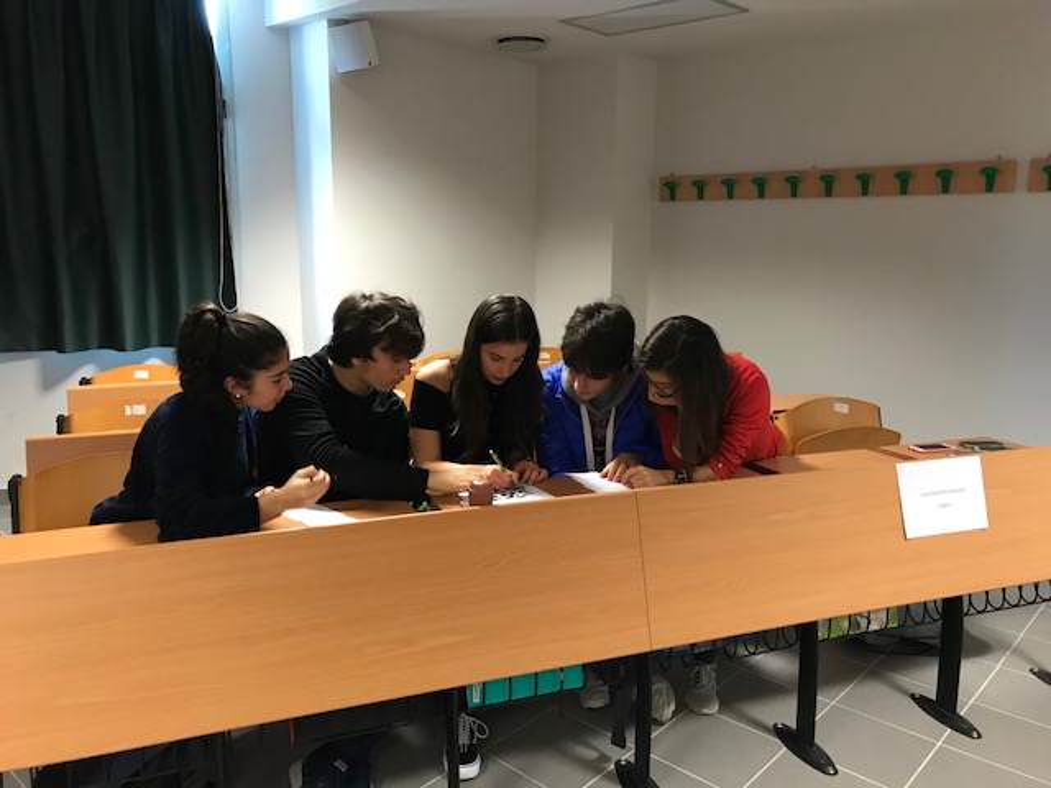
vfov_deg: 49.7
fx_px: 850
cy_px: 394
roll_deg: -0.2
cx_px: 526
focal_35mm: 28
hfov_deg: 63.4
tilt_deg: -9.2
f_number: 1.8
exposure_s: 1/17
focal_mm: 3.99
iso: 100
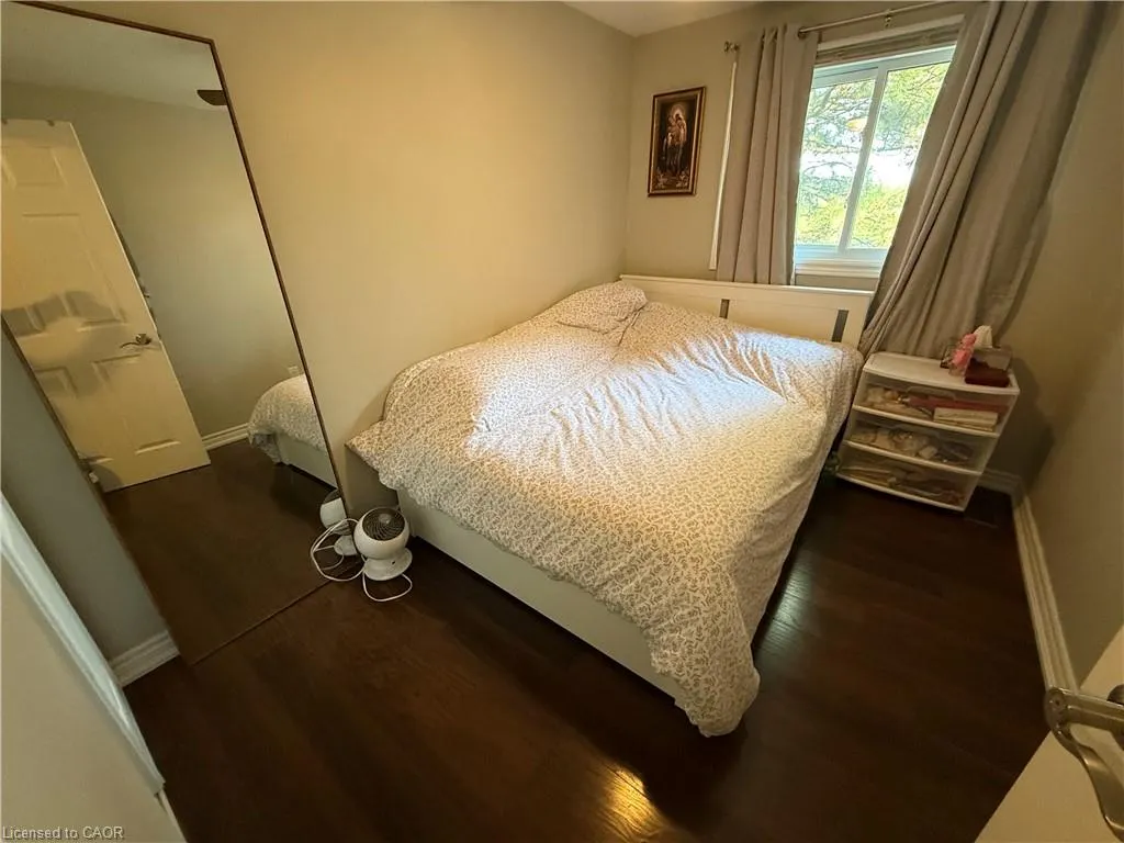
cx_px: 562
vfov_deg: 85.7
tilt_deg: -22.8
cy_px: 422
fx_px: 455
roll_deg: +1.6
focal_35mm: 14
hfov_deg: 102.1
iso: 640
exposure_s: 1/60
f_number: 2.2
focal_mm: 2.22
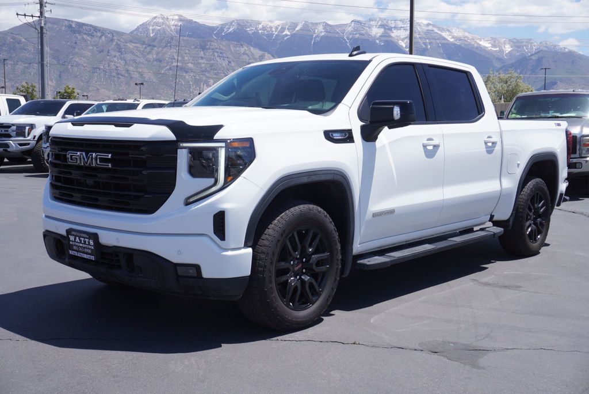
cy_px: 197
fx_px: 688
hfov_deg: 46.4
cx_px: 294
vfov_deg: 31.9
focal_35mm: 42
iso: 100
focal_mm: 28
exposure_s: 1/200
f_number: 8
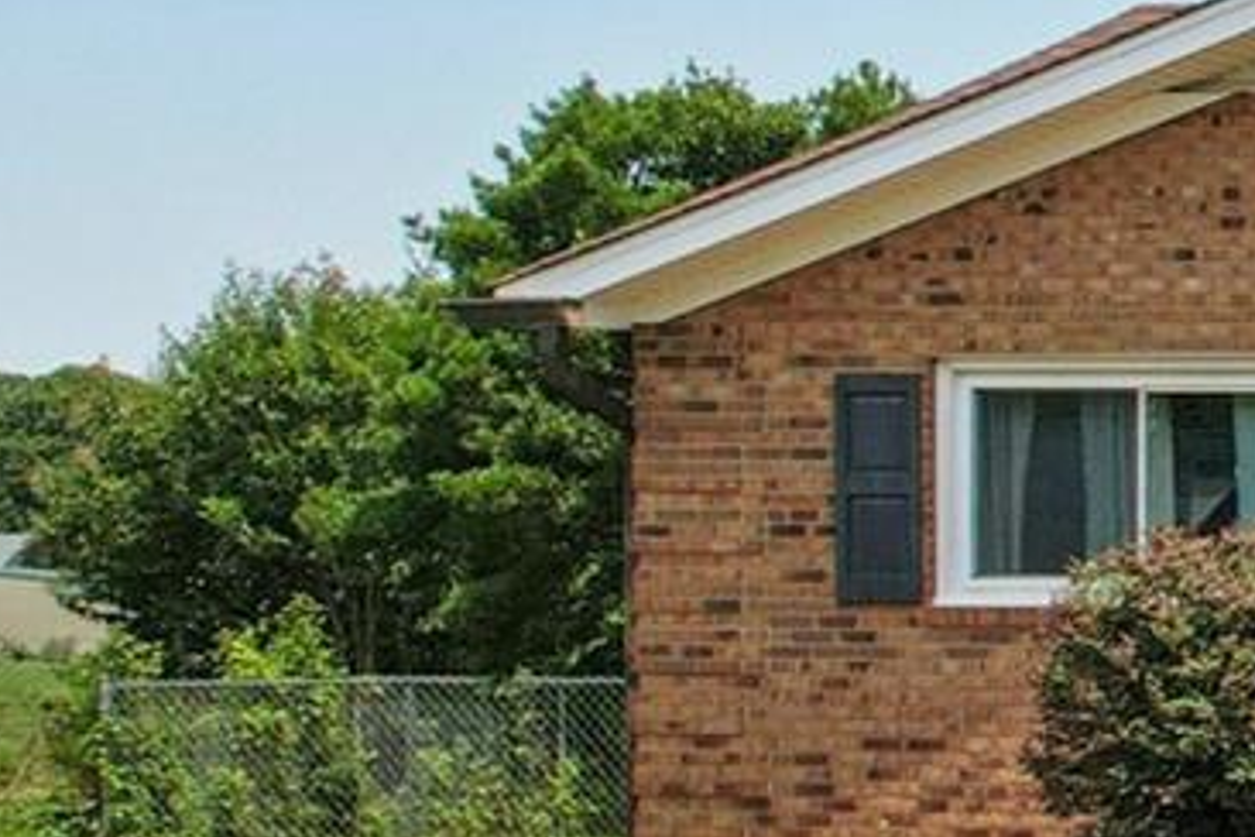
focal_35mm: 123
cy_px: 249
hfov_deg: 12.0
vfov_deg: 11.1
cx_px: 3347
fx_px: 4288
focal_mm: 8.4
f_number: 2.8
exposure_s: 1/350
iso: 110
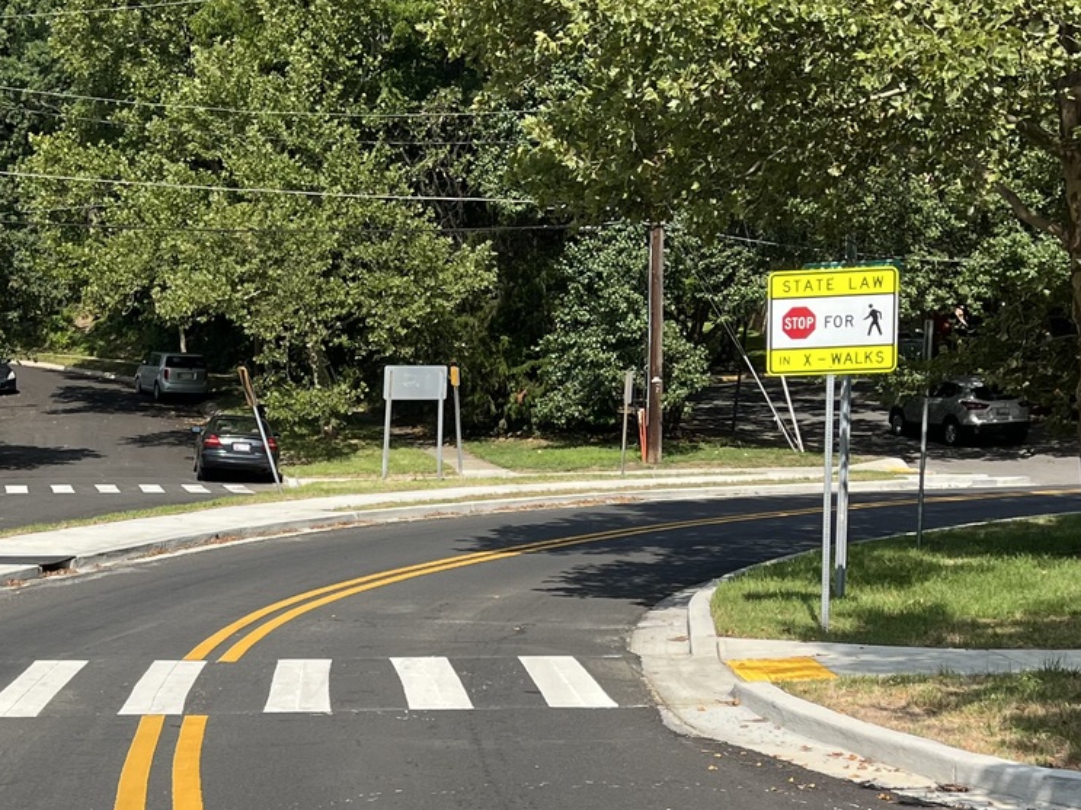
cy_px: 742
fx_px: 2186
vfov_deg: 20.5
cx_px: 129
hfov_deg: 26.9
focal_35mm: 70
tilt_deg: -10.6
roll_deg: -0.6
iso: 50
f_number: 1.6
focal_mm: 5.1
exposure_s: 1/2967
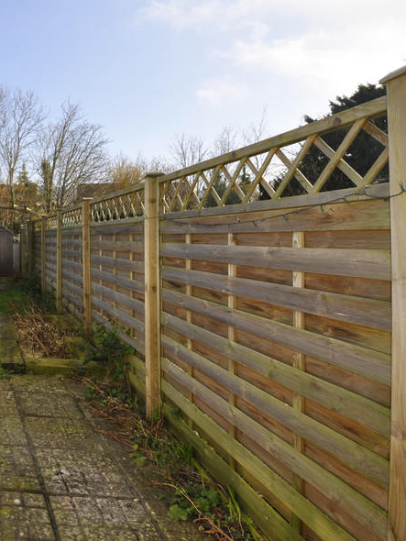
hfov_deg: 41.3
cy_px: 276
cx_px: -60
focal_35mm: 25
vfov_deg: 69.4
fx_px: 391
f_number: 11
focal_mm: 10
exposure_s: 1/200
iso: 200
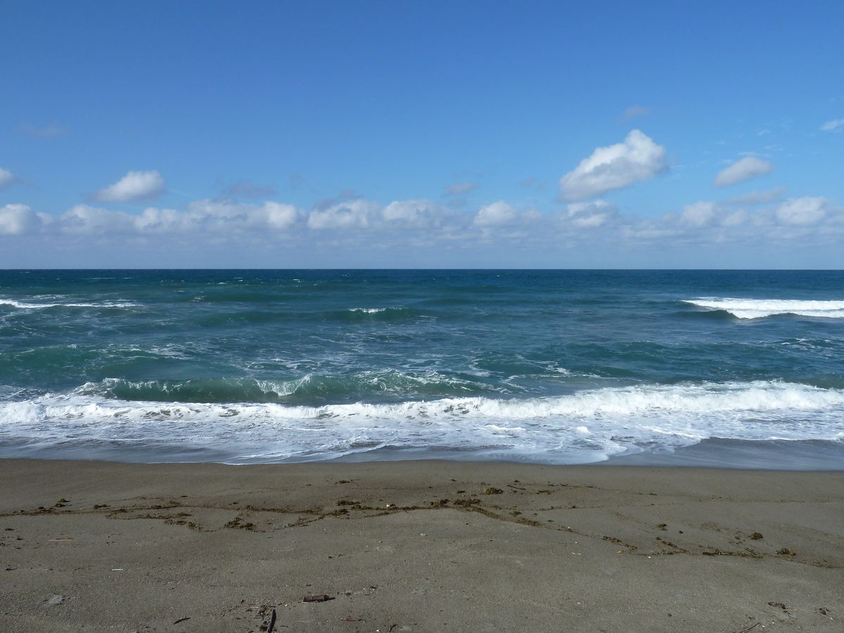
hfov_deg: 69.4
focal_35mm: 25
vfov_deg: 54.9
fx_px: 610
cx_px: 422
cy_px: 316
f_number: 5
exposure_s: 1/500
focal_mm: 4.1
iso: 80
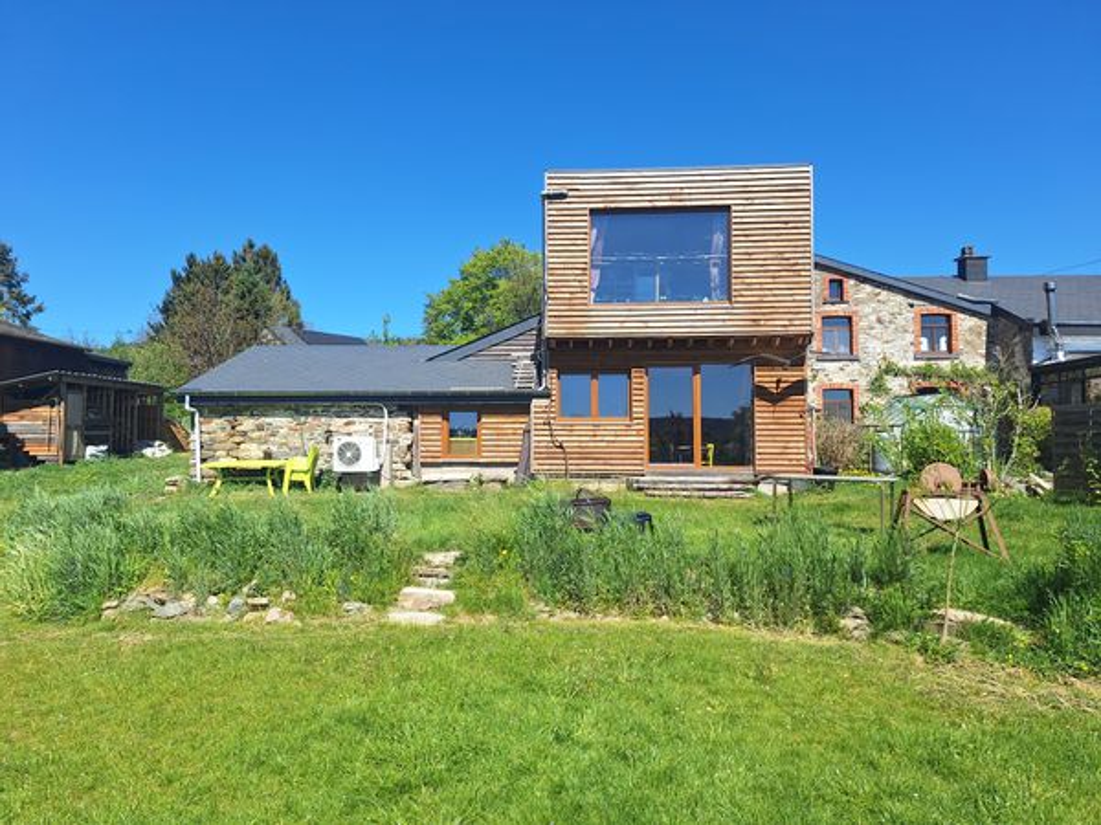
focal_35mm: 23
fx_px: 732
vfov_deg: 58.9
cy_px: 412
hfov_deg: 73.9
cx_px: 550
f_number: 1.8
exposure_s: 1/1894
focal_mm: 5.54
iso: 40
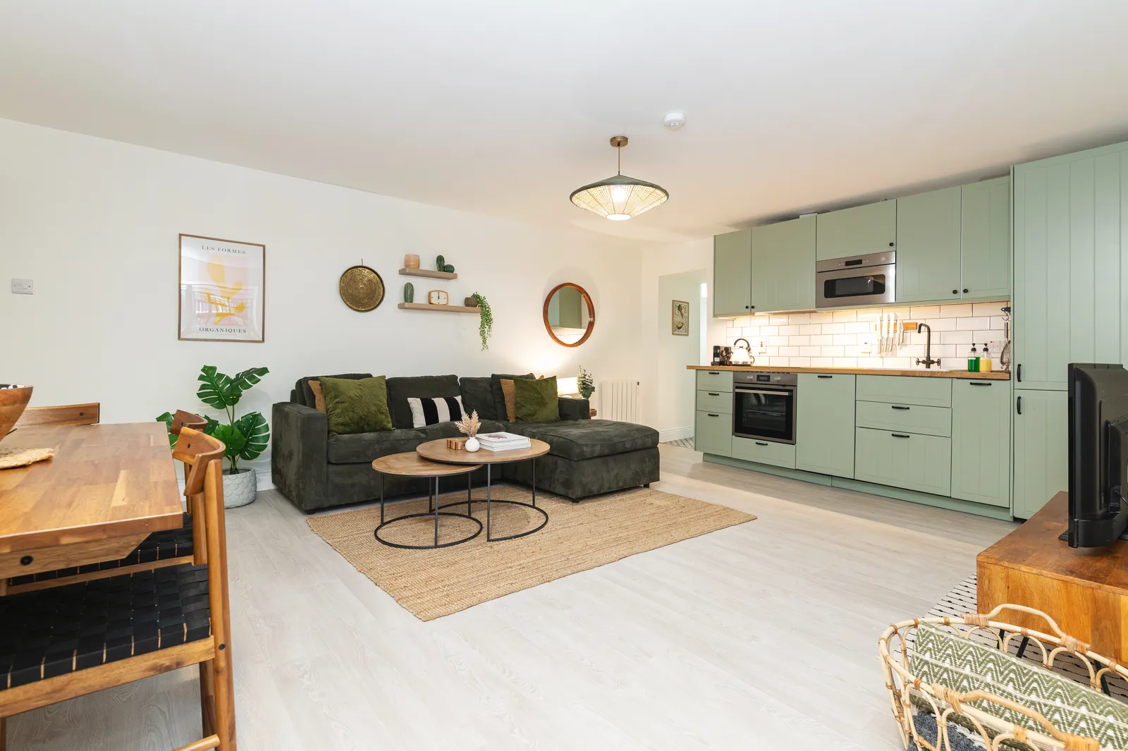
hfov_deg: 100.4
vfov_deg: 77.3
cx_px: 564
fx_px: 470
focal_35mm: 15
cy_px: 376
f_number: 6.3
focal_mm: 15
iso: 400
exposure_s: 1/6
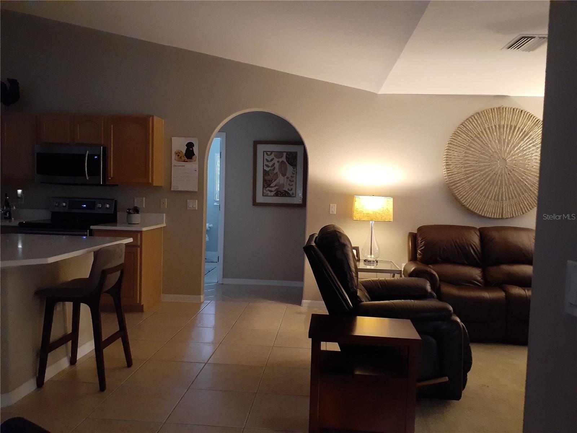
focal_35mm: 27
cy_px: 216
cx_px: 288
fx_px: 450
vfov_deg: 51.4
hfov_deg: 65.3
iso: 800
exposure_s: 1/24
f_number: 1.9
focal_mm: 3.6
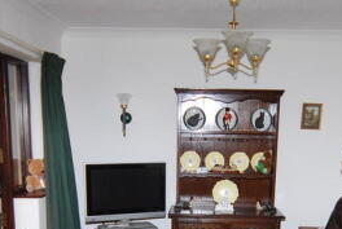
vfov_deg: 26.7
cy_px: 221
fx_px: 459
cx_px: 192
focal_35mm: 48
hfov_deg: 40.8
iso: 200
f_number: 4.8
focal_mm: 13
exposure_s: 1/60
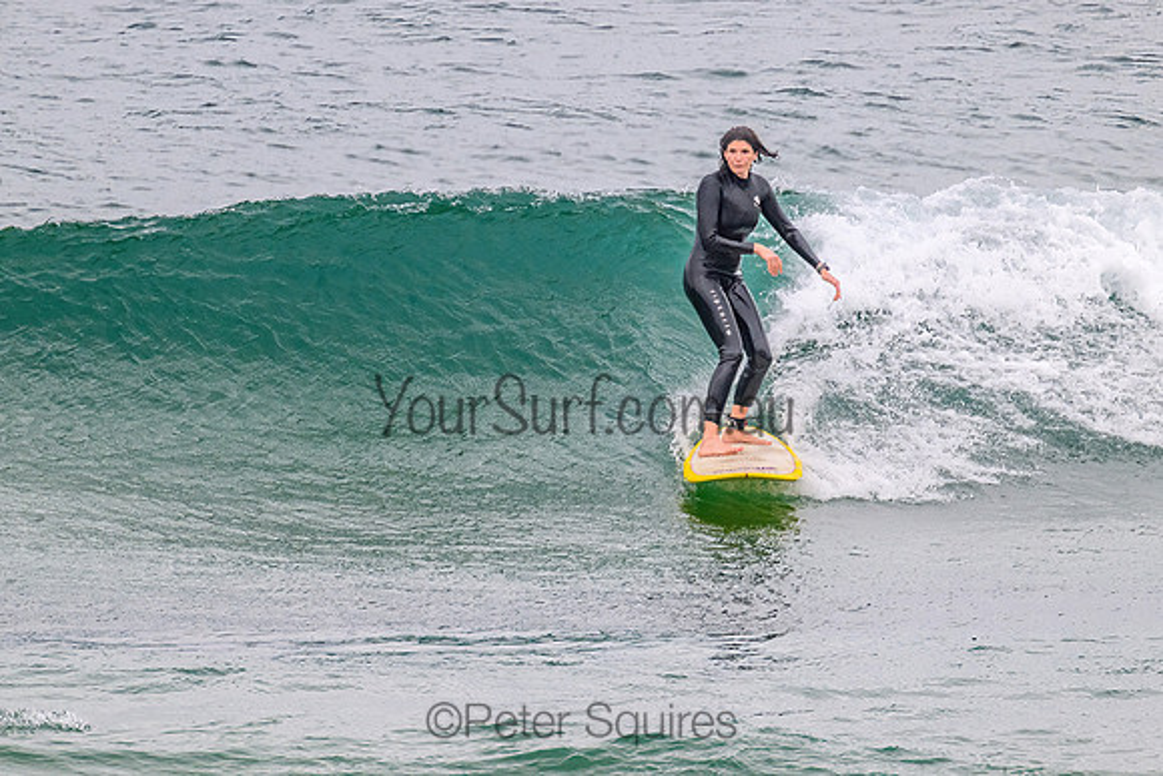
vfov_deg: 1.5
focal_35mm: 947
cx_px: 641
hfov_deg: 2.2
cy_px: 418
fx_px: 30615
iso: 1250
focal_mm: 800
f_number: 11
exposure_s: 1/2000
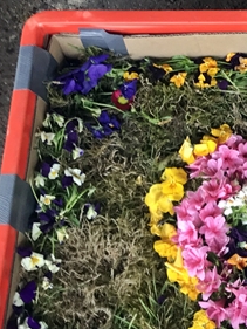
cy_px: -8
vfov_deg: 18.7
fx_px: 970
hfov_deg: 13.8
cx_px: 352
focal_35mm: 102
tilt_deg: -58.8
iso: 25
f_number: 1.8
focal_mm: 3.99
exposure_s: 1/50
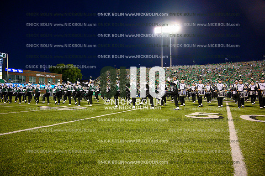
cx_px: 132
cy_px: 88
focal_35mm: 24
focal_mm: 24
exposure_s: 1/500
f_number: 4
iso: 5000
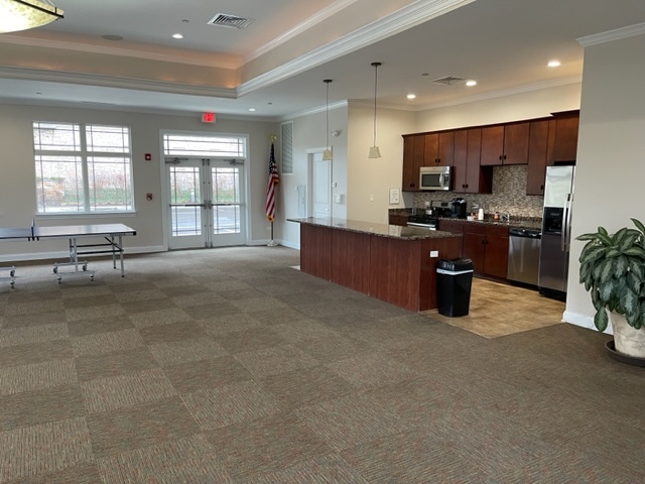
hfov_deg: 67.3
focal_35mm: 26
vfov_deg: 53.1
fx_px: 484
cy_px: 242
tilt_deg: -7.2
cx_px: 322
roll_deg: -0.6
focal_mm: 5.1
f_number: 1.6
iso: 160
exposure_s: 1/60
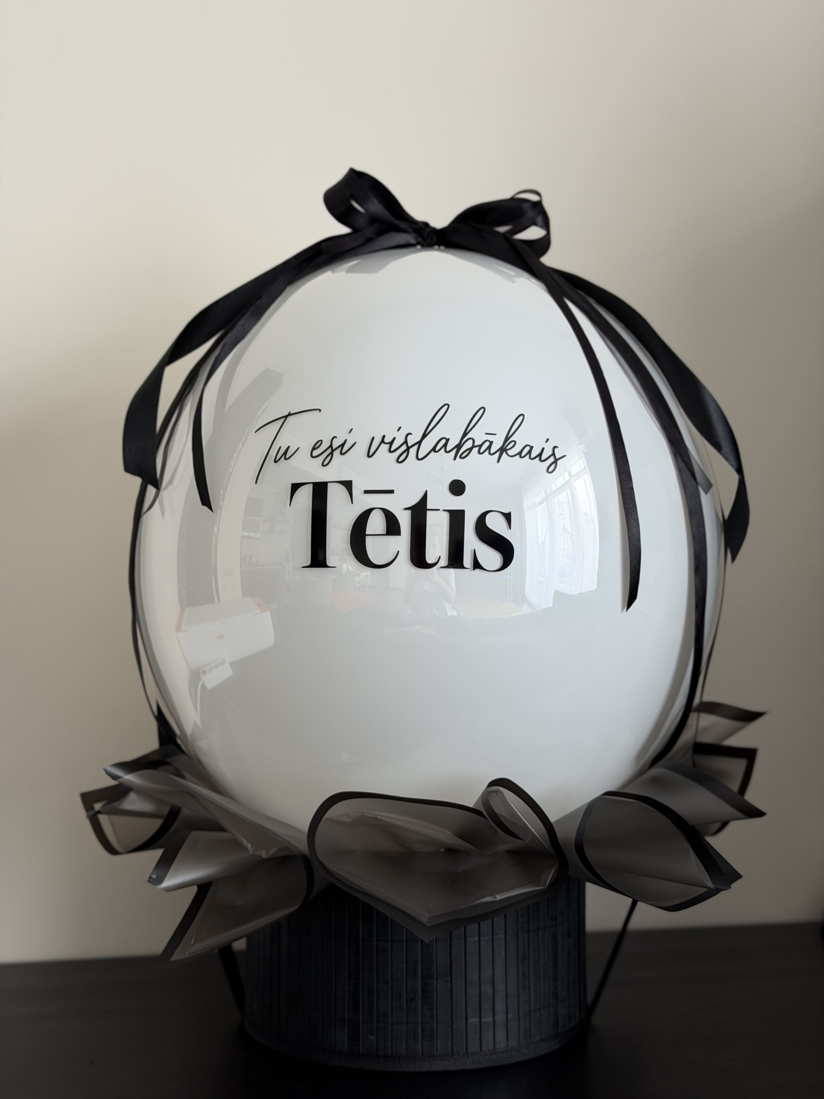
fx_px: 1523
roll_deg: +0.0
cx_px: 412
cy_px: 550
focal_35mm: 48
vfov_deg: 39.7
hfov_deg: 30.3
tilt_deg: +0.1
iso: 100
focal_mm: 6.76
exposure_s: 1/60
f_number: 1.78
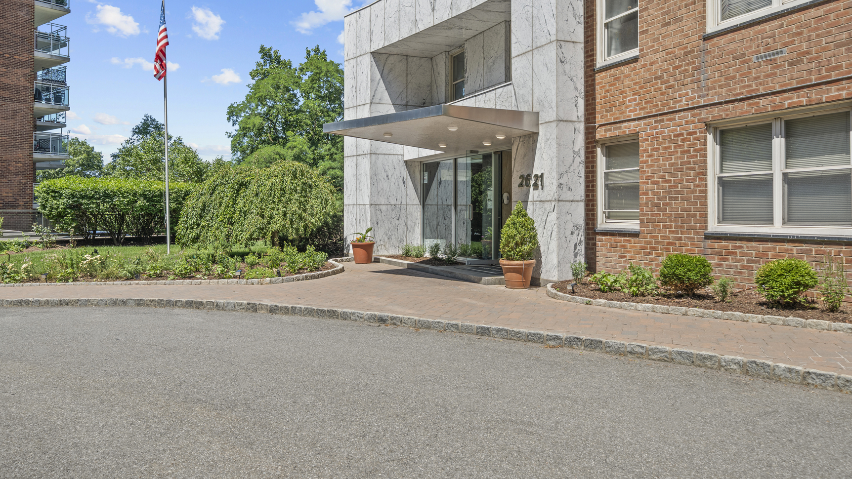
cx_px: 392
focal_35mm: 28
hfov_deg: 67.8
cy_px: 206
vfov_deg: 41.4
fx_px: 633
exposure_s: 1/60
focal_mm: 24
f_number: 9.5
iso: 250
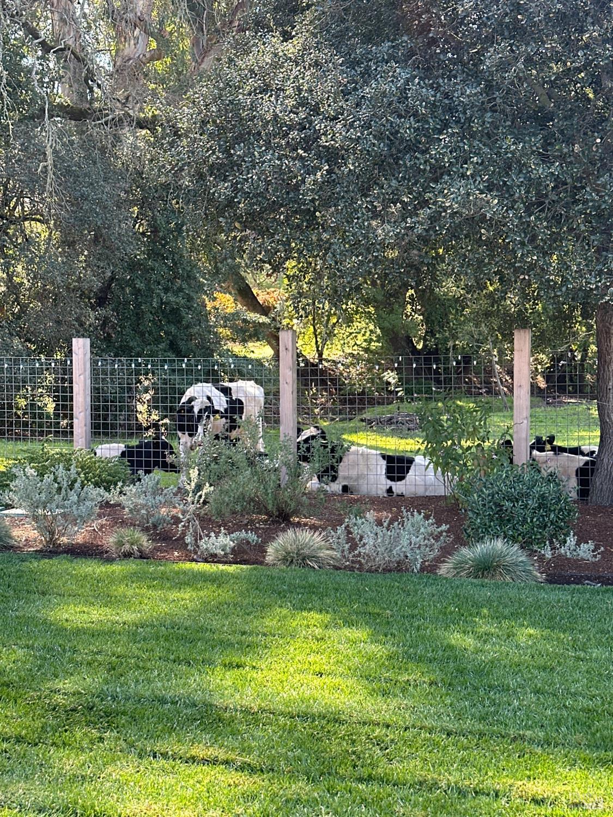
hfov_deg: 30.3
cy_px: 408
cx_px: 306
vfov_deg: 39.7
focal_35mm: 48
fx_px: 1133
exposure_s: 1/141
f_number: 1.78
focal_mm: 6.86
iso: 50
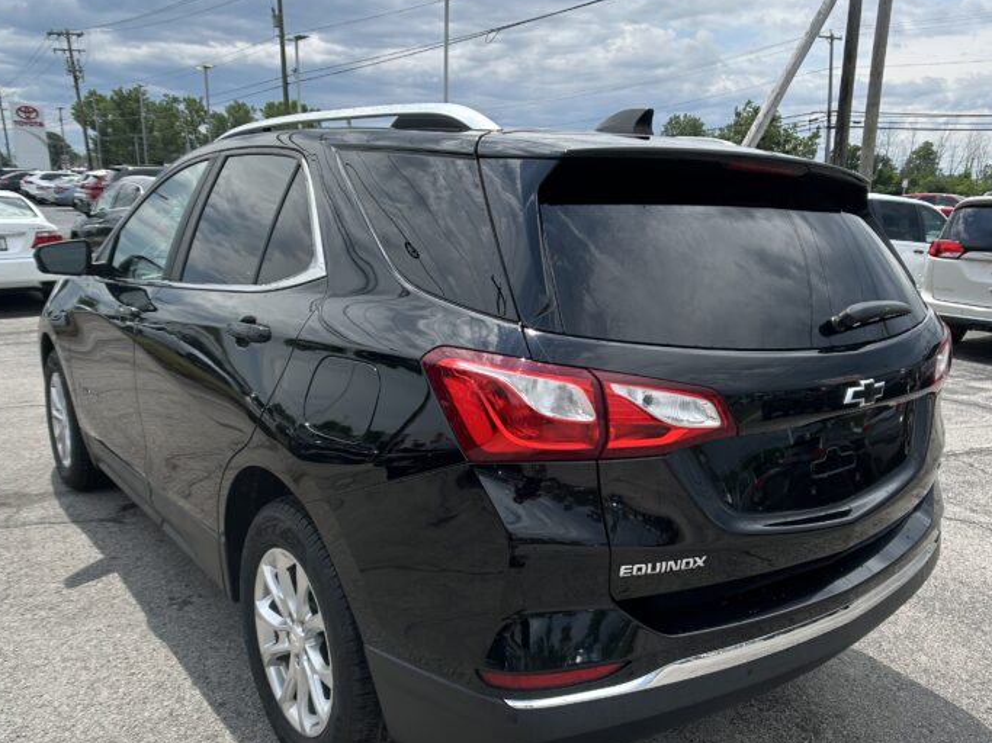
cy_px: 402
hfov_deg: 47.9
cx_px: 516
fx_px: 1117
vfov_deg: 36.8
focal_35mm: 39
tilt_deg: -14.8
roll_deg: -1.0
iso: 50
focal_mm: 5.7
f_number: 1.5
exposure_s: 1/3831
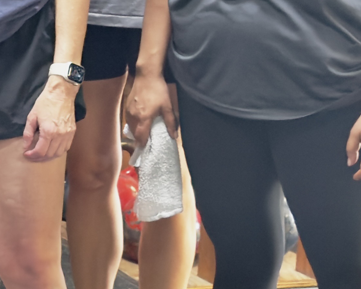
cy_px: -4
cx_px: -465
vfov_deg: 8.7
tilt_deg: -9.2
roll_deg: -0.3
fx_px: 1880
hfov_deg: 9.8
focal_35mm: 176
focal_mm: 6.76
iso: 320
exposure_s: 1/60
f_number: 1.78
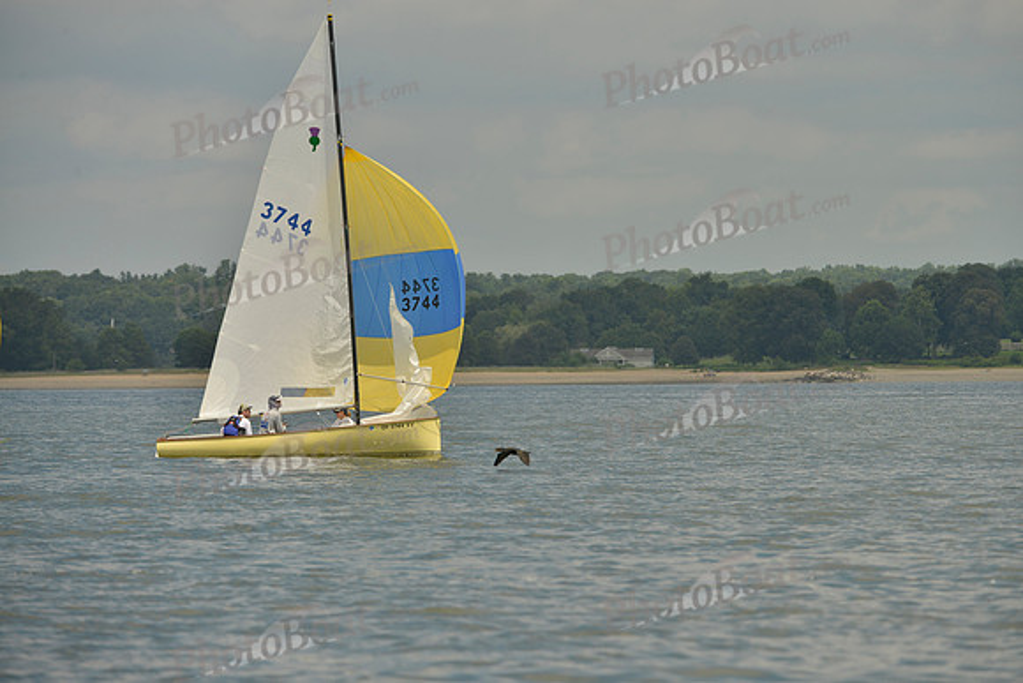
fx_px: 8242
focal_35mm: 290
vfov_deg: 4.7
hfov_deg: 7.1
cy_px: 342
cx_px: 512
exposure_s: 1/1250
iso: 200
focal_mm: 290
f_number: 8
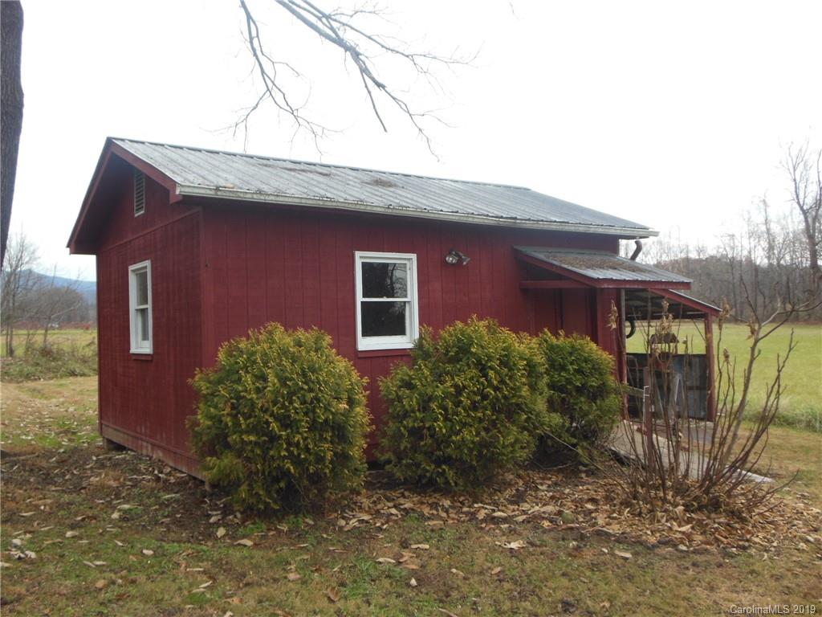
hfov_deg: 61.7
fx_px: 689
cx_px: 411
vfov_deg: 48.2
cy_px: 308
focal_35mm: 29
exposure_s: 1/125
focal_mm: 5.2
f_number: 3.3
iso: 125
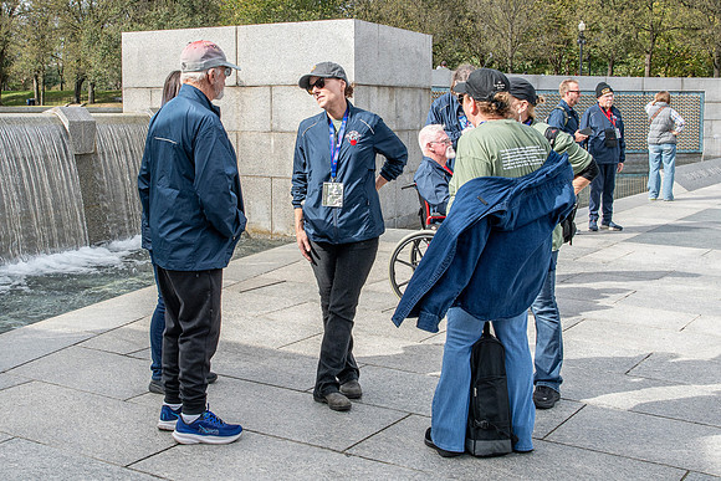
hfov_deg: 41.1
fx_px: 960
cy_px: 175
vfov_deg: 28.0
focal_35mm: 48
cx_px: 335
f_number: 7.1
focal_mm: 22
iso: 160
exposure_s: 1/640
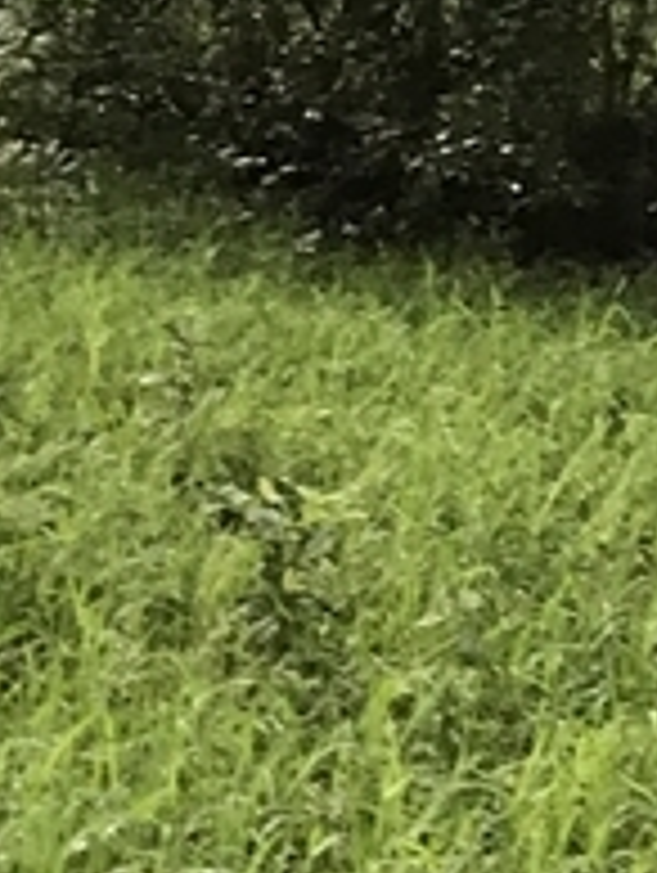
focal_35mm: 173
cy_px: 860
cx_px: -958
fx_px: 4368
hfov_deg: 7.9
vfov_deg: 11.3
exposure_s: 1/33
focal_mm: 3.99
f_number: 1.8
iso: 25
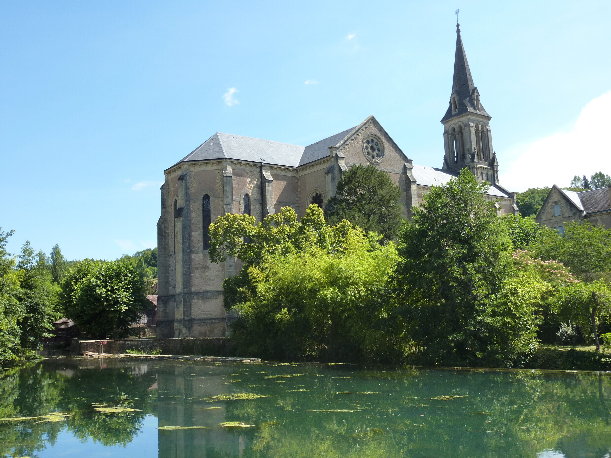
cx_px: 306
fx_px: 618
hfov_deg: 52.6
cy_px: 229
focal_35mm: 35
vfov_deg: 40.7
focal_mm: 5.7
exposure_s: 1/400
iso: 125
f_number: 4
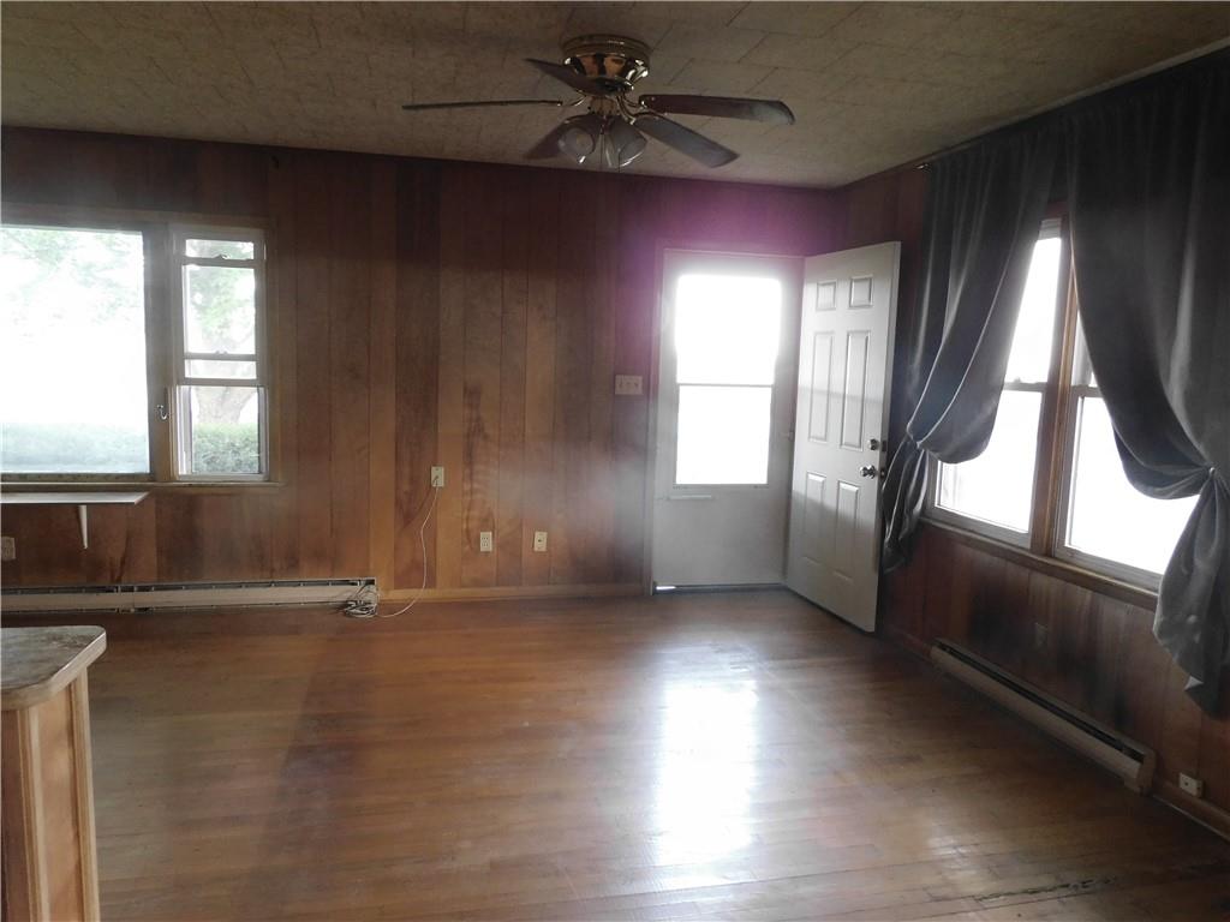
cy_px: 461
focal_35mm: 24
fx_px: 853
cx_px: 615
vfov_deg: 56.8
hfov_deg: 71.6
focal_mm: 4.3
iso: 400
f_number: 3.3
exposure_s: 1/20
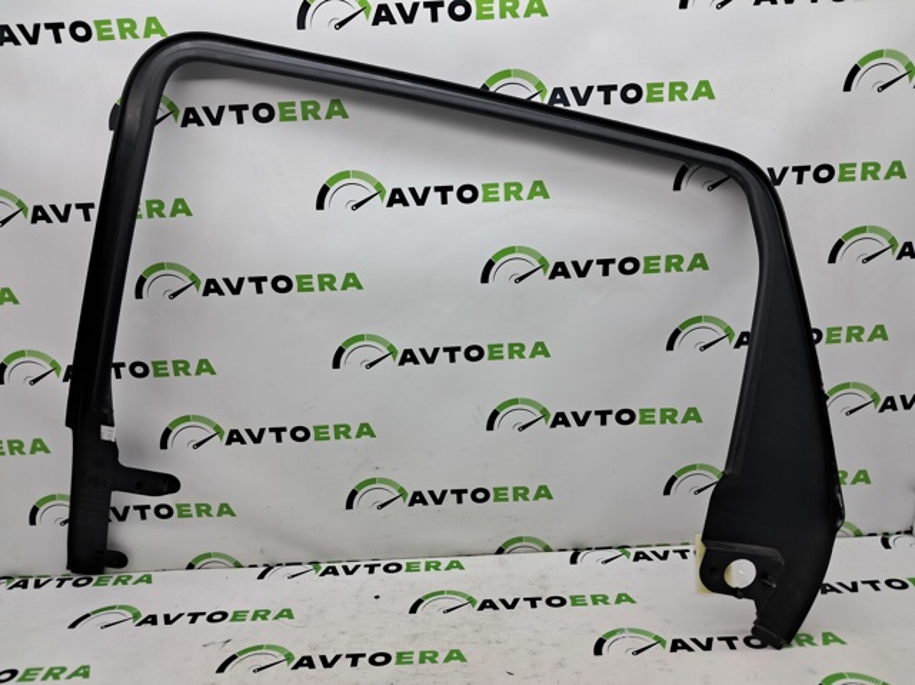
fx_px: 713
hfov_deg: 65.4
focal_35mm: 27
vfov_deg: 51.3
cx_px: 458
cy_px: 342
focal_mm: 4
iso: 50
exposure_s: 1/100
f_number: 1.8
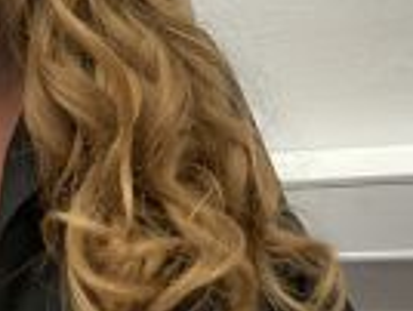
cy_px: -103
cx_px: -3
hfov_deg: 24.1
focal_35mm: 77
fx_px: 920
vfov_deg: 17.8
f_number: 2.2
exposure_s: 1/50
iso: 200
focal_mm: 2.71
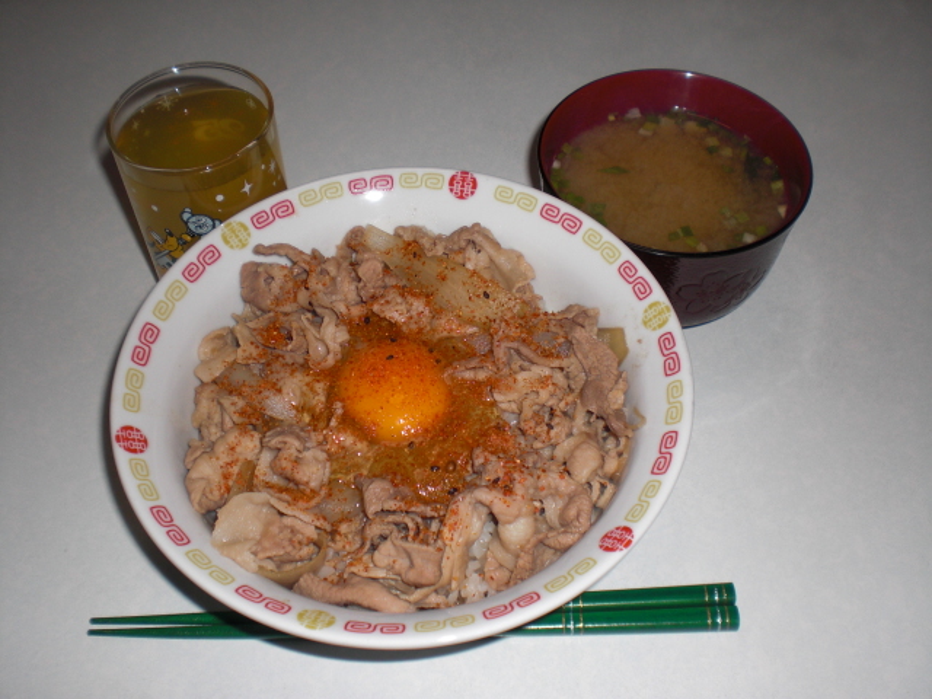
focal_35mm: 38
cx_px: 466
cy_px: 350
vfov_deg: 37.7
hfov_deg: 49.0
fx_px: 1023
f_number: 3.1
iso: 64
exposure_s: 1/60
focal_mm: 6.3
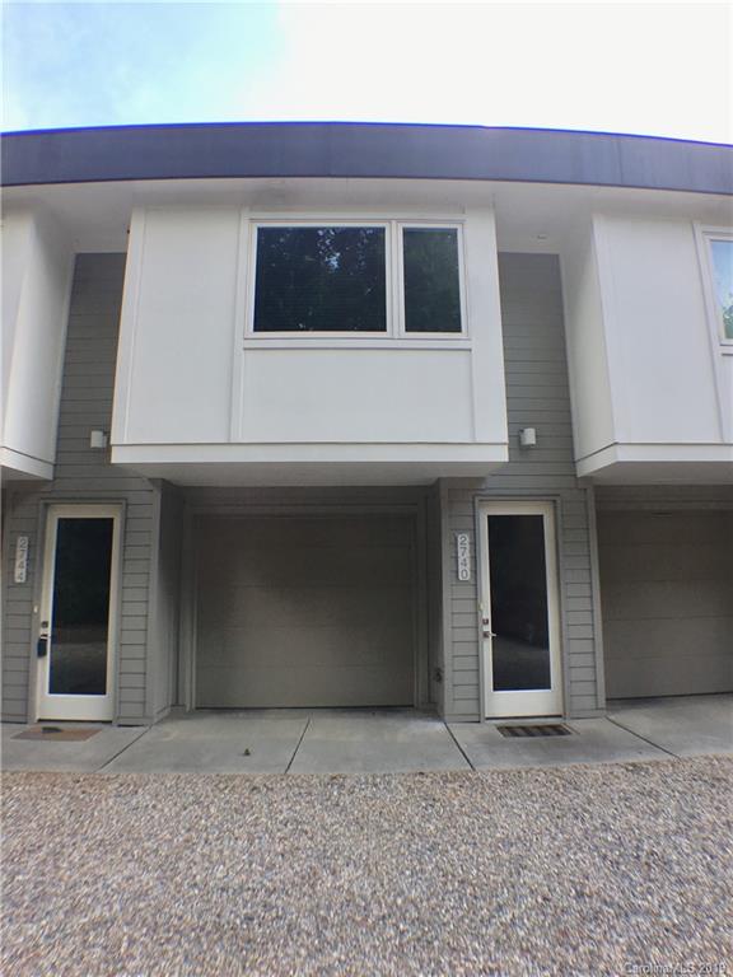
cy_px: 488
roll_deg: +0.2
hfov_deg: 48.2
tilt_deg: +8.6
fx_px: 819
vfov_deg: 61.7
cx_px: 366
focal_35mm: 29
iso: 25
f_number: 2.2
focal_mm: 4.15
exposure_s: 1/327
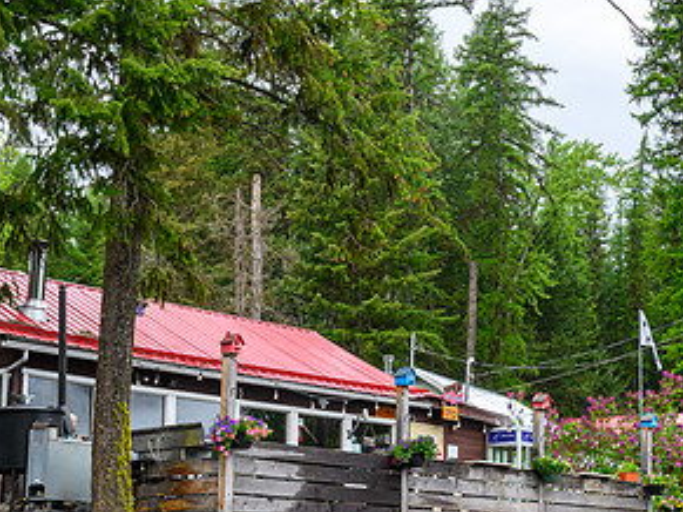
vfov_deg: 21.2
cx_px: 437
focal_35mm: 69
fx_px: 1361
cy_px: 362
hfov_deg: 28.1
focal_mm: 24
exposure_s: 1/250
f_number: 9
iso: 1250
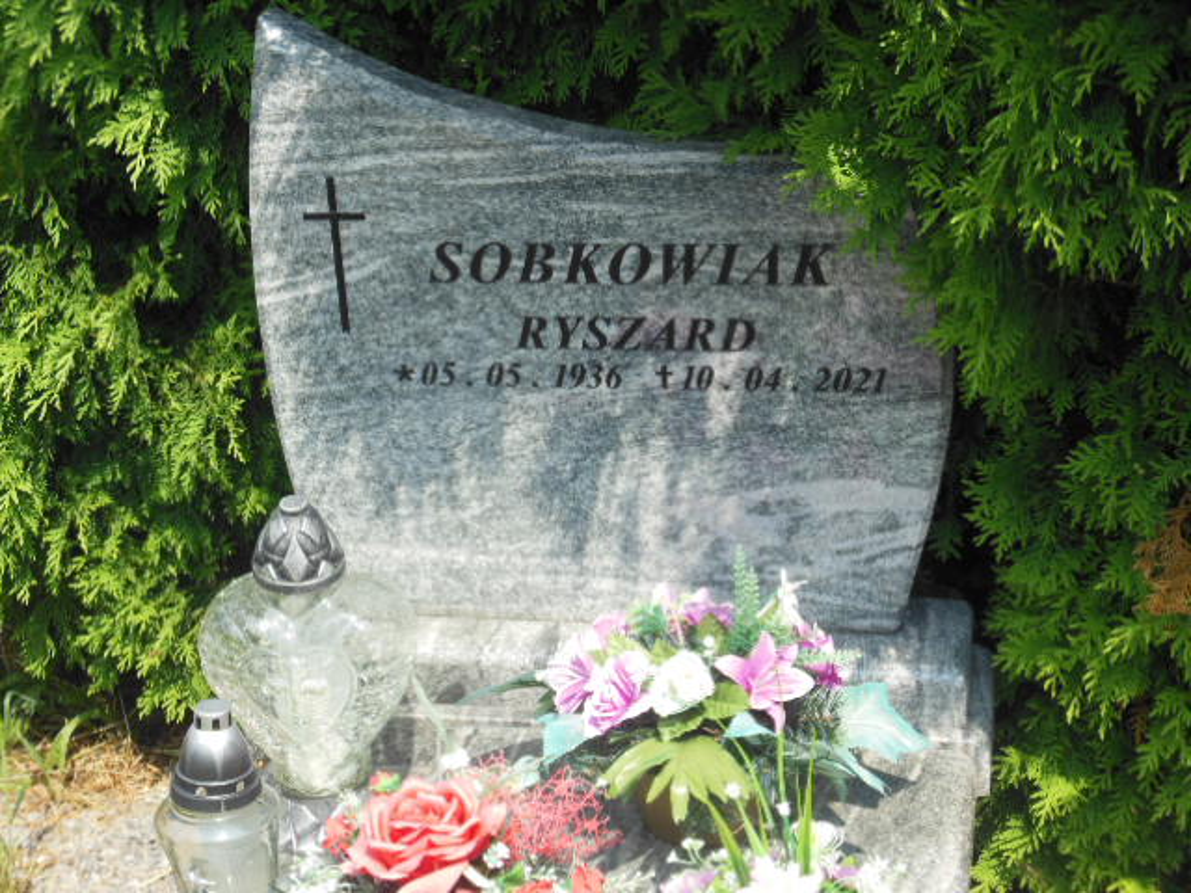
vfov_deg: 22.3
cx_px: 596
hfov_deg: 29.4
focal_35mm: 66
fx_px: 2271
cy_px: 446
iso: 125
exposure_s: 1/500
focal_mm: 11.7
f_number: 4.3
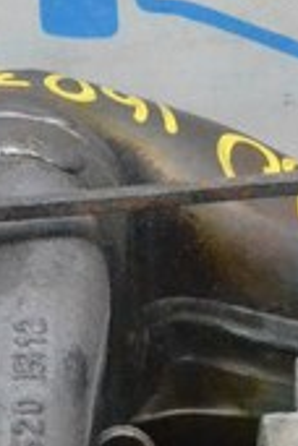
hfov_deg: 5.8
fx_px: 2905
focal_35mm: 234
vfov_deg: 8.7
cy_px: 546
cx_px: 363
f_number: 9
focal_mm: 26
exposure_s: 1/160
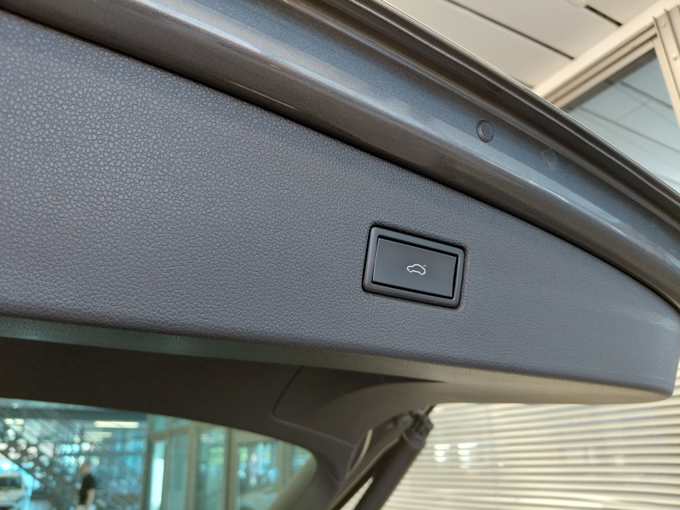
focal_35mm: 25
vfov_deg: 54.9
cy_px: 255
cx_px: 340
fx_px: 491
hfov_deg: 69.4
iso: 160
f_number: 1.8
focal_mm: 4.69
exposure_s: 1/60
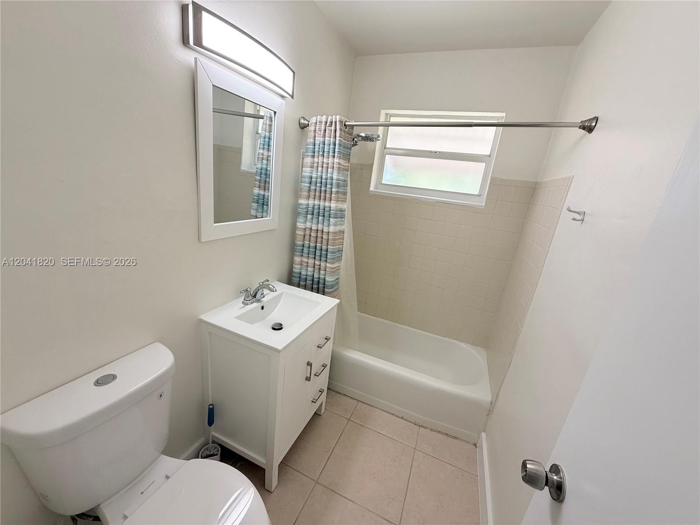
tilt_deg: -16.4
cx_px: 350
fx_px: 283
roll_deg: -7.0
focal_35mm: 14
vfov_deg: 85.7
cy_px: 262
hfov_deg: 102.1
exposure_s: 1/99
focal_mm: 2.22
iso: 100
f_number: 2.2
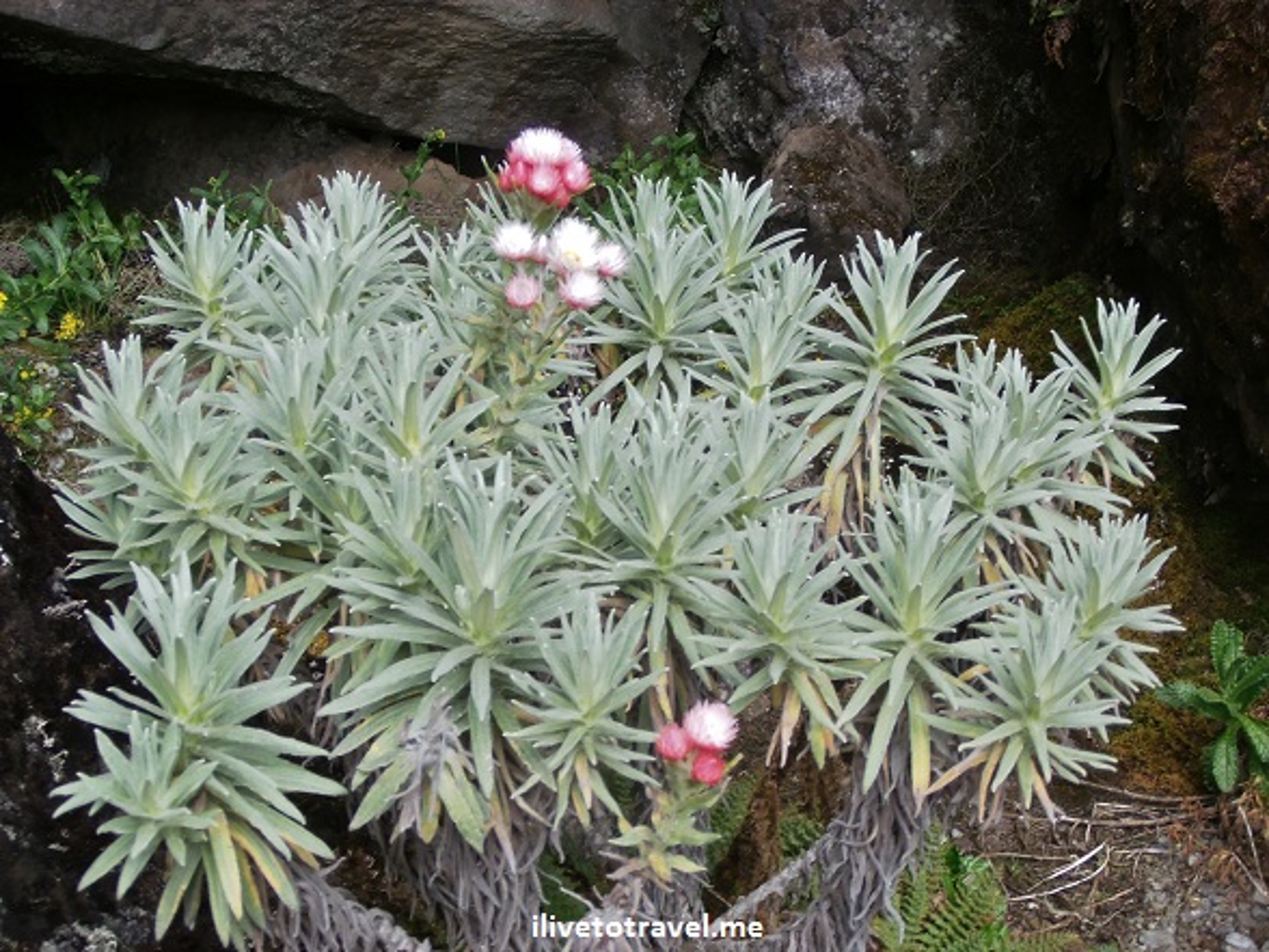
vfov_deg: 28.0
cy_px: 476
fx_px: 1906
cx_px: 634
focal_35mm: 52
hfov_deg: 36.8
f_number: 4.3
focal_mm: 9.16
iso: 80
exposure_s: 1/60
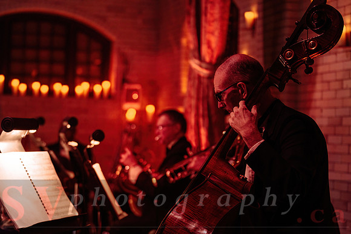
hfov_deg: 24.8
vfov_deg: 16.7
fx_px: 800
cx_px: 176
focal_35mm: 82
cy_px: 117
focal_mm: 82
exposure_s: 1/80
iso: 1600
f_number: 2.8
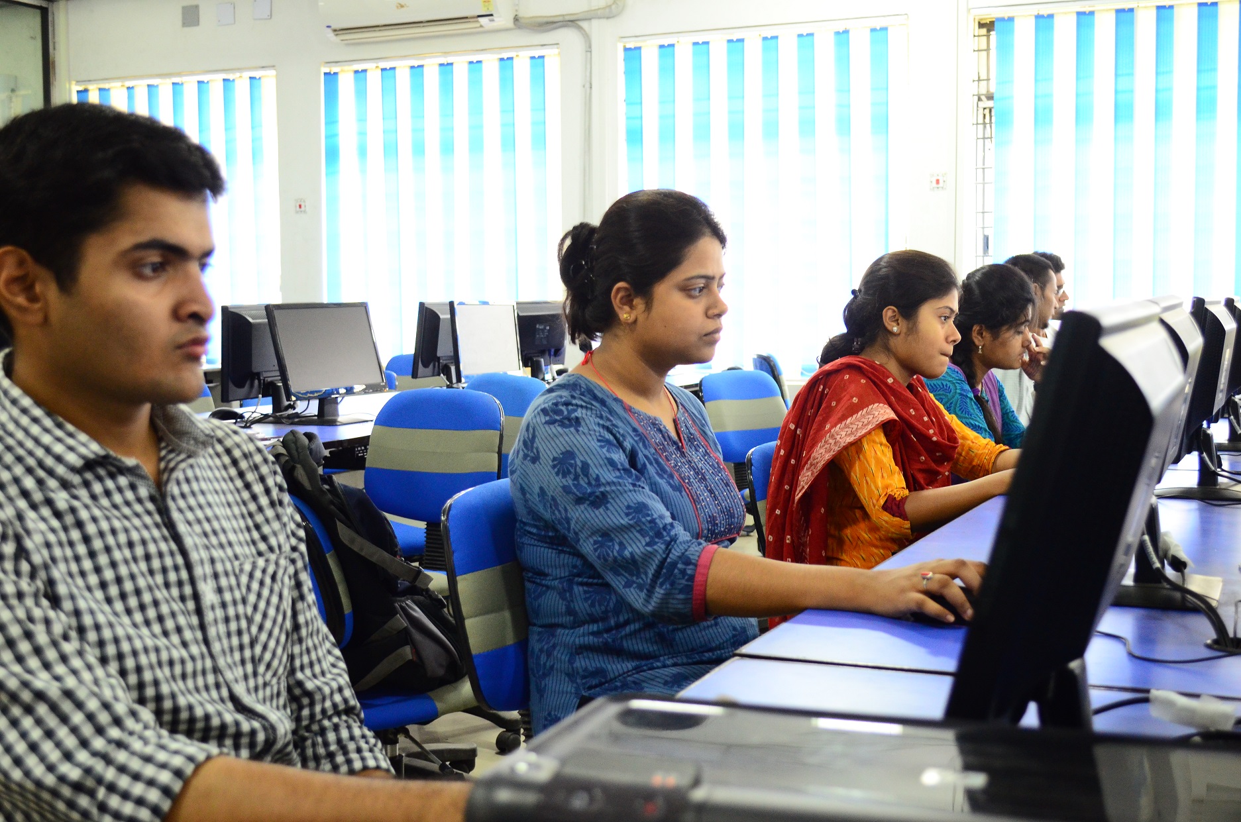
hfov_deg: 43.7
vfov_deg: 29.7
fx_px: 1548
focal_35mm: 45
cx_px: 620
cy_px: 411
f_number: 4.5
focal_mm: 30
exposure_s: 1/25
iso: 1600
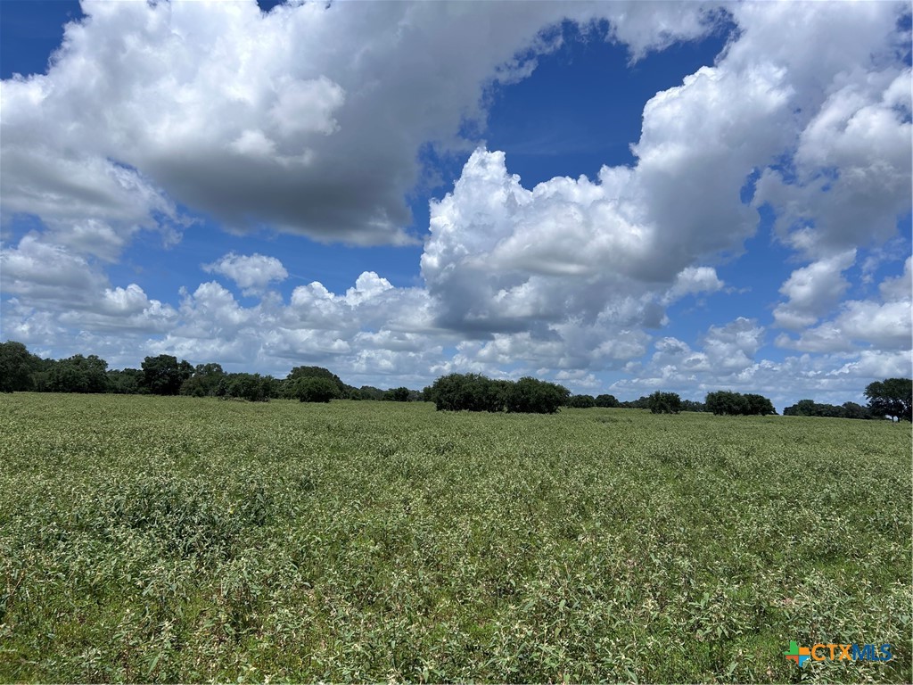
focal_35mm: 26
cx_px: 456
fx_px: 686
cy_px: 342
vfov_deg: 53.1
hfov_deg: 67.3
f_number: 1.5
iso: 50
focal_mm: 5.7
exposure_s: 1/8696
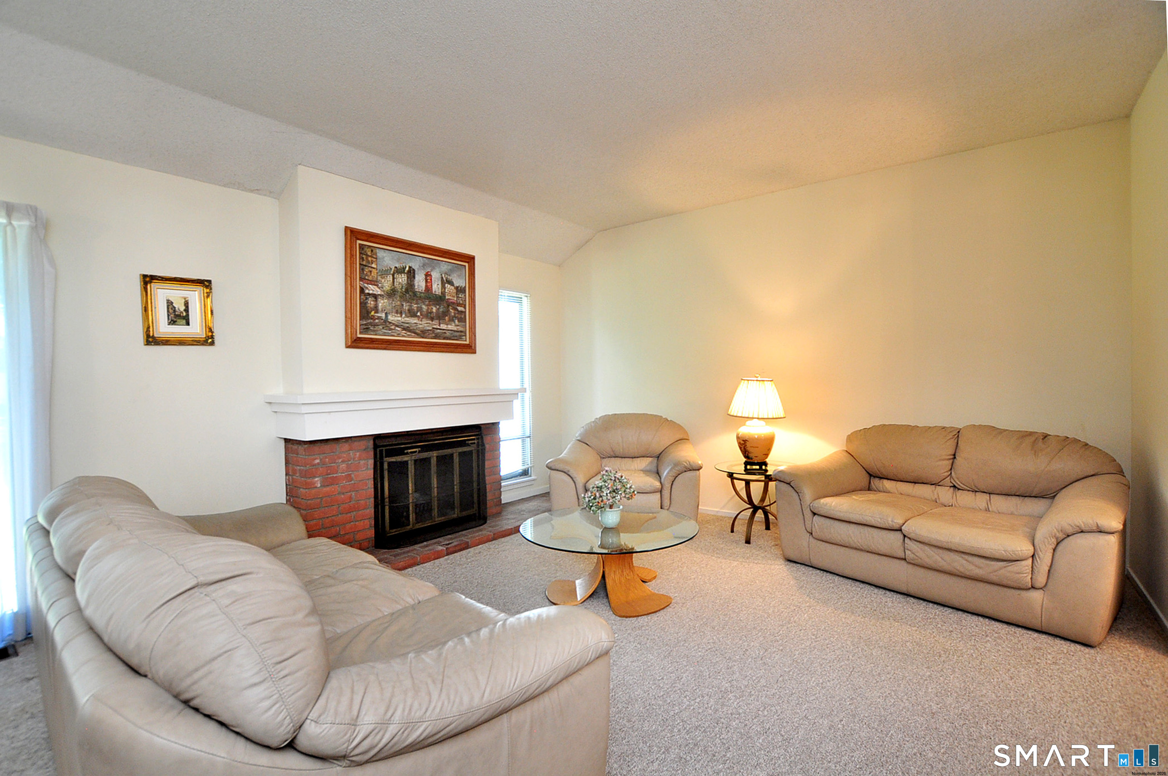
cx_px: 584
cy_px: 388
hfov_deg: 100.5
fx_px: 486
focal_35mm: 15
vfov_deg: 77.2
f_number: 4.5
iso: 640
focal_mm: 10
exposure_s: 1/40
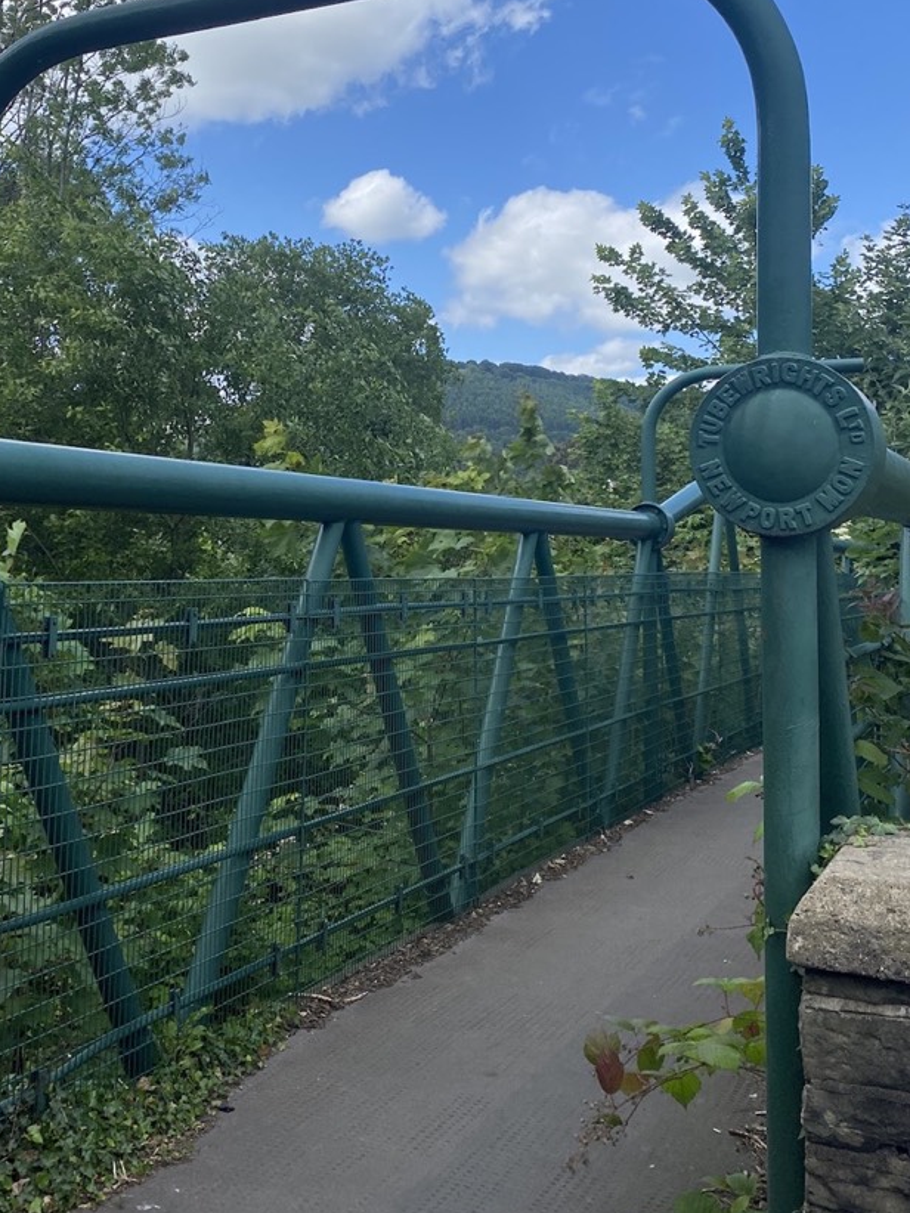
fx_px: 1332
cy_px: 430
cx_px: 393
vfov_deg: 48.3
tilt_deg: +6.1
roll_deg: -2.6
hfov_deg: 37.7
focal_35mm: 38
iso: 32
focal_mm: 4.25
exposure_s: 1/1629
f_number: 1.8
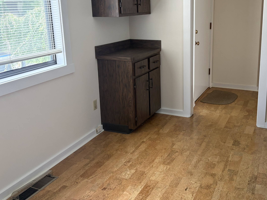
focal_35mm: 37
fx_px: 285
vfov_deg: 38.4
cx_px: 170
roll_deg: +1.4
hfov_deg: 49.5
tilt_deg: -13.3
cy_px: 74
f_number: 1.6
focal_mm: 5.96
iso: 125
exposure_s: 1/62
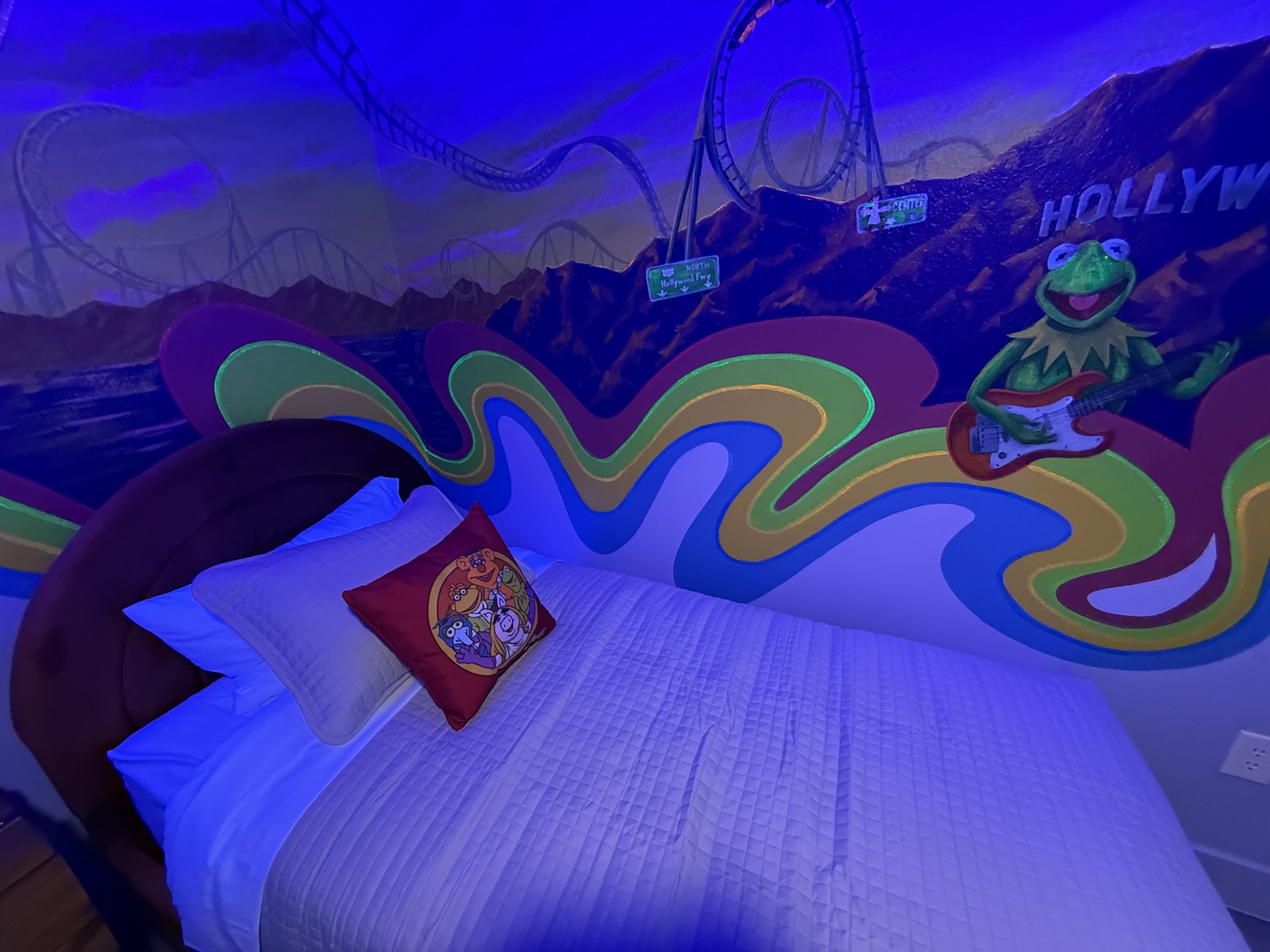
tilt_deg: -20.7
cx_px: 635
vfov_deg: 85.7
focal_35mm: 14
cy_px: 476
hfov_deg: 102.1
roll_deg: +1.0
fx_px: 514
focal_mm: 2.22
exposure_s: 1/60
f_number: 2.2
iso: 800
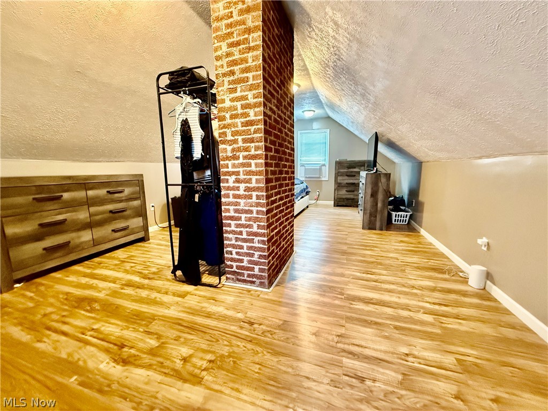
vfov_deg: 85.7
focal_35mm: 14
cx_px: 274
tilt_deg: -8.8
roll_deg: -0.1
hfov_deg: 102.1
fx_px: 222
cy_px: 206
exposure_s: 1/60
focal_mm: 2.22
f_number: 2.2
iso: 1250
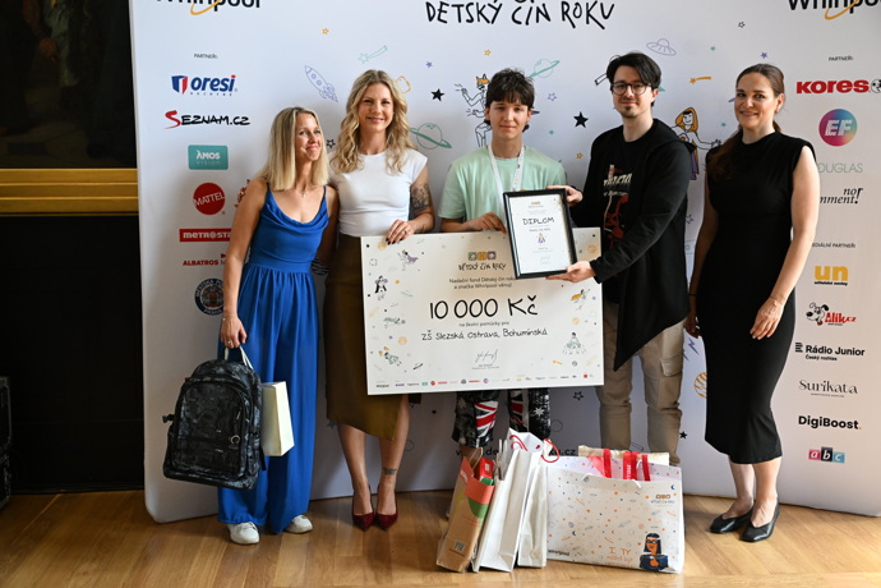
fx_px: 1052
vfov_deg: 31.2
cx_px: 440
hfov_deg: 45.4
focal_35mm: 43
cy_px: 294
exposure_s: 1/500
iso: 3200
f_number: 4
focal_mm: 43
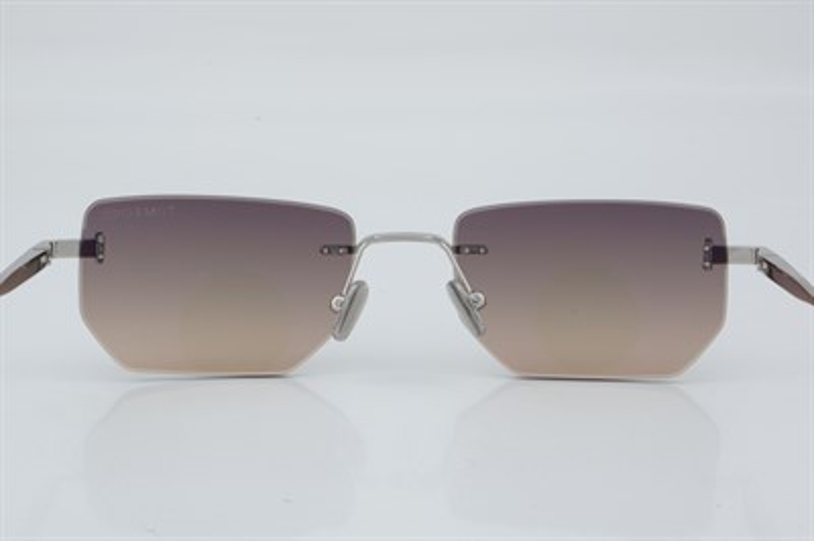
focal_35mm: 75
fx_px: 1694
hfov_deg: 27.0
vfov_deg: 18.2
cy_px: 270
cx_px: 407
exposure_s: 1/4
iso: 100
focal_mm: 50
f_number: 29
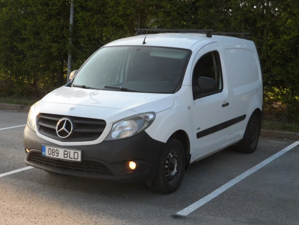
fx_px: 536
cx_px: 150
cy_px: 112
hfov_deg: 31.2
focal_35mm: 62
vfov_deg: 23.7
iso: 80
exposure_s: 1/180
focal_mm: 10.2
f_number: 4.2
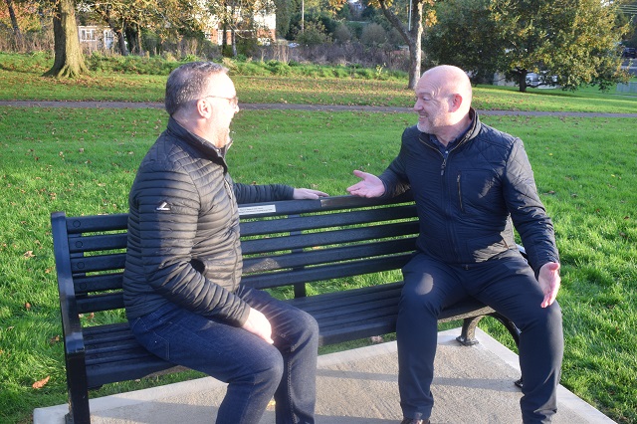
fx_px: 637
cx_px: 318
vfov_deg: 36.8
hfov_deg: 53.2
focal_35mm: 36
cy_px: 212
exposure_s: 1/160
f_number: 6.3
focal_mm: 24
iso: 400
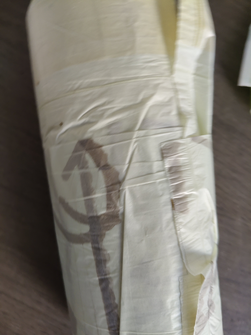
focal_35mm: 26
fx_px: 251
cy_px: 168
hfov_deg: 53.1
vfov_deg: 67.3
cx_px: 126
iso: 410
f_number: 1.79
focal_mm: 4.84
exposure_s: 1/33.3
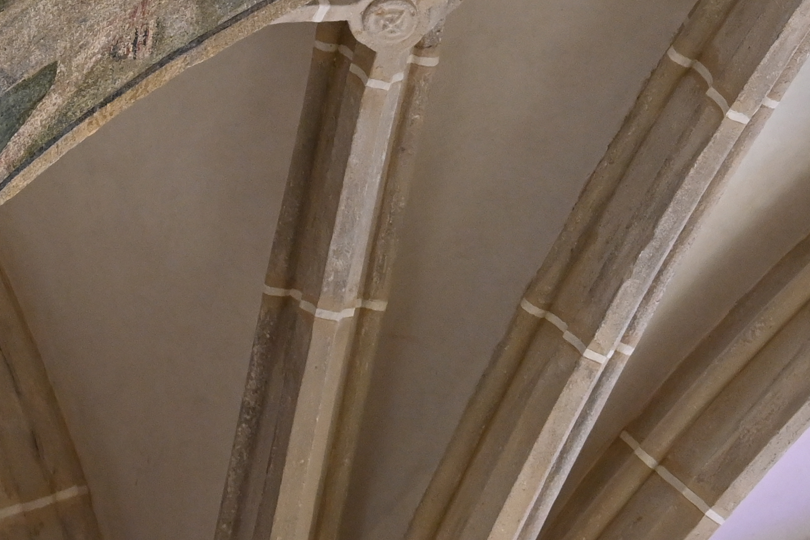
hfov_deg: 7.8
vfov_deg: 5.3
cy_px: -26
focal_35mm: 260
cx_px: 1036
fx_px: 5850
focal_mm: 50
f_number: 2.8
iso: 1250
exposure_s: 1/125
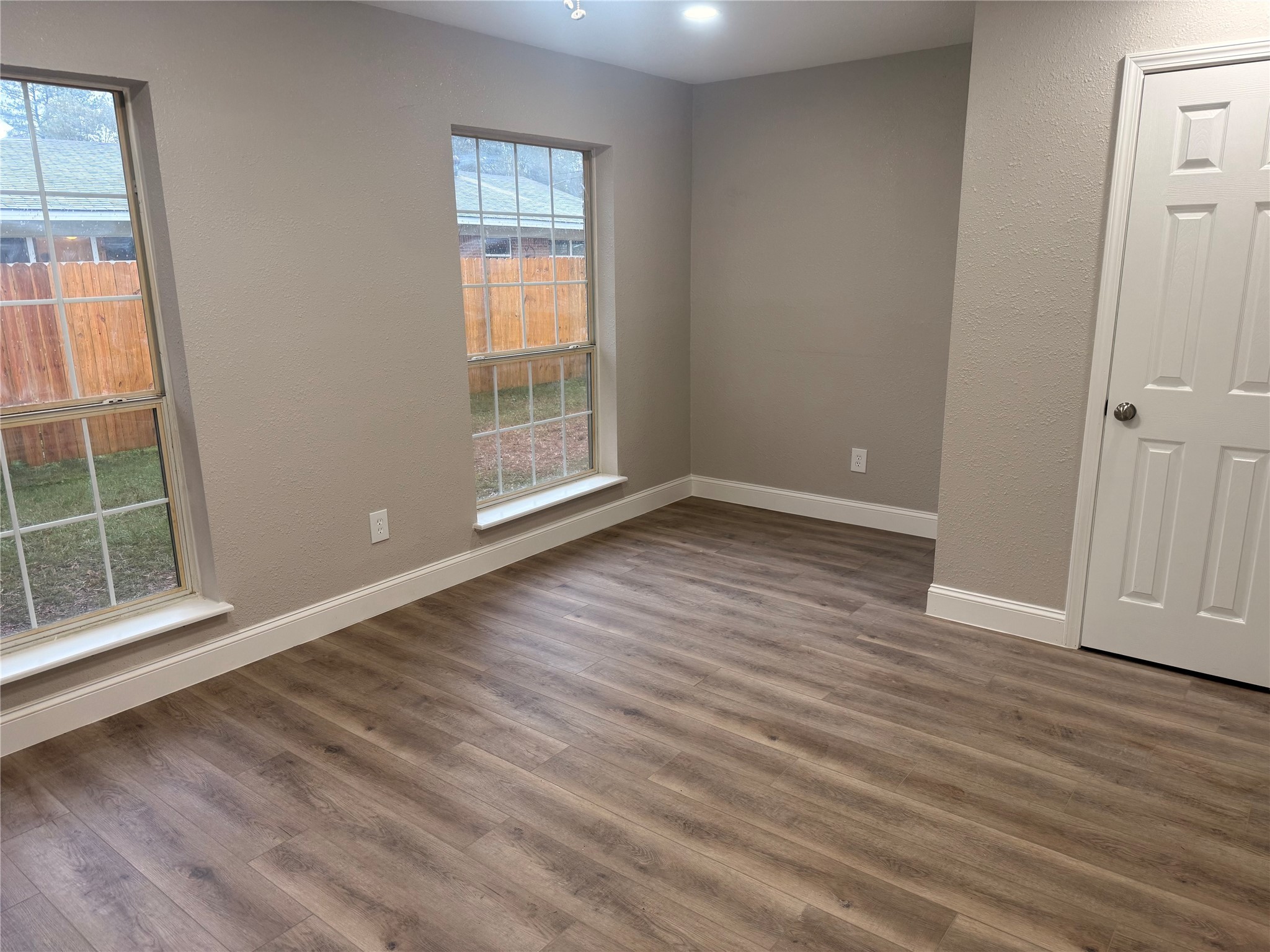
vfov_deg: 56.8
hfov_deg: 71.6
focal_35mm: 24
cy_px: 476
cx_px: 635
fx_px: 881
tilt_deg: -14.1
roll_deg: +0.5
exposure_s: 1/120
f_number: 1.78
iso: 125
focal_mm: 6.76
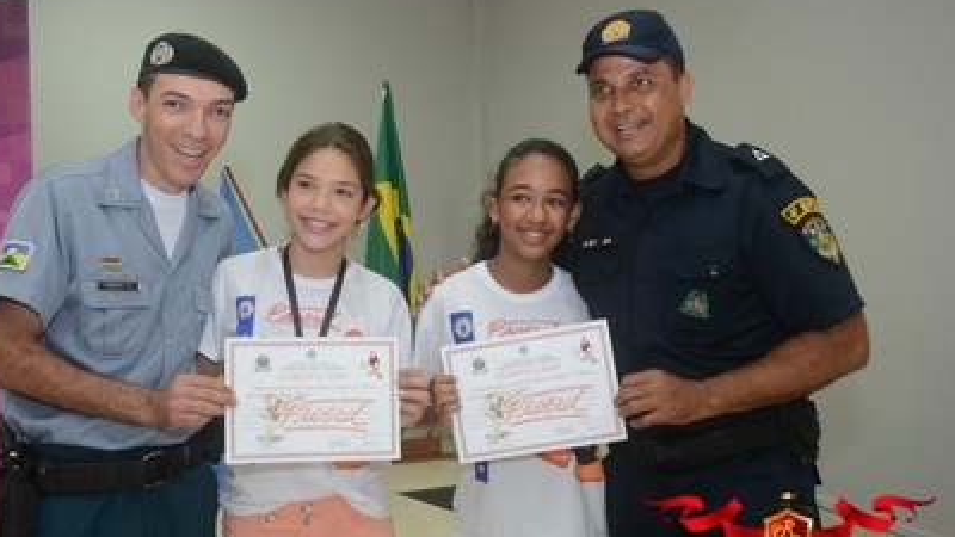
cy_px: 289
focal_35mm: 46
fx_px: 1165
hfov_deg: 44.5
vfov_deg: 26.0
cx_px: 430
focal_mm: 26
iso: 1600
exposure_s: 1/100
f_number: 3.8
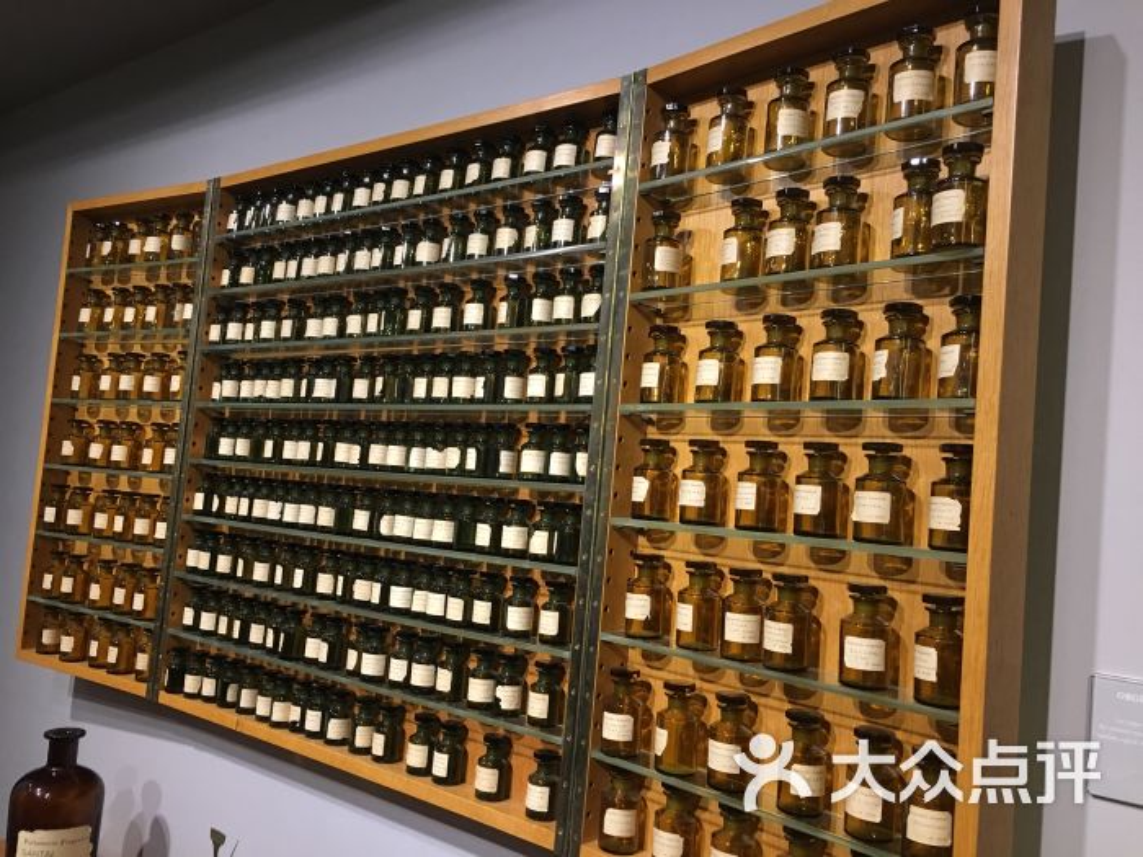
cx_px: 572
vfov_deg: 48.2
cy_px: 428
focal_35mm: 29
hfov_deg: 61.7
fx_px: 958
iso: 80
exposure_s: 1/17
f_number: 2.2
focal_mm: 4.15
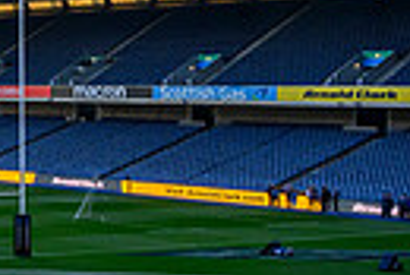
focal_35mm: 107
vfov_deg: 12.8
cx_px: -457
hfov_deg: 14.9
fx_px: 1220
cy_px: 122
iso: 500
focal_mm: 24
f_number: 10
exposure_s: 1/500
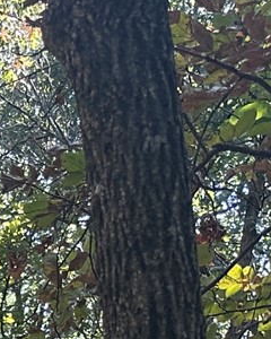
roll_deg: -0.9
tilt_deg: -0.5
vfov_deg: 11.2
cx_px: -667
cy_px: 747
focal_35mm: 150
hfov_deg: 8.0
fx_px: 1504
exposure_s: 1/230
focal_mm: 6.86
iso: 64
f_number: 1.78
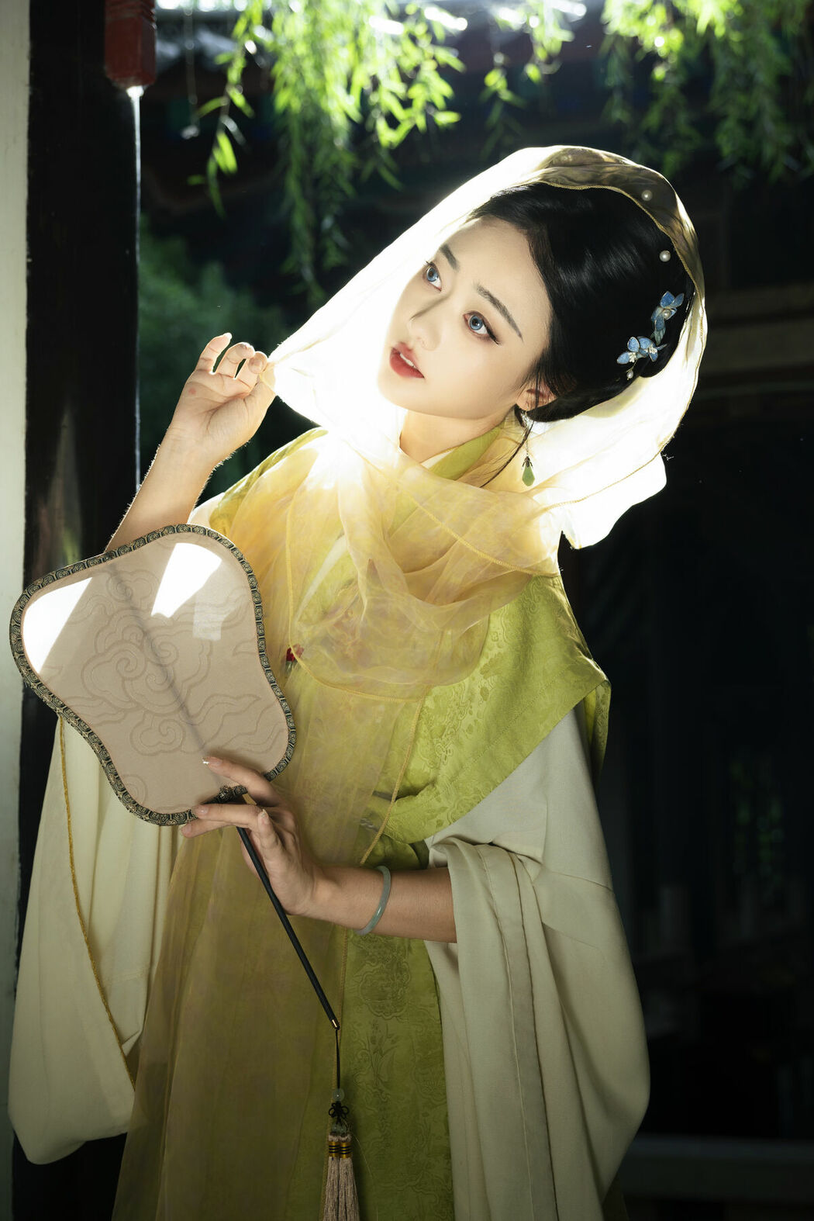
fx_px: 1797
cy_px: 610
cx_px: 407
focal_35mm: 53
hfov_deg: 25.5
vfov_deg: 37.5
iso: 125
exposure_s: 1/160
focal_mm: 53
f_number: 4
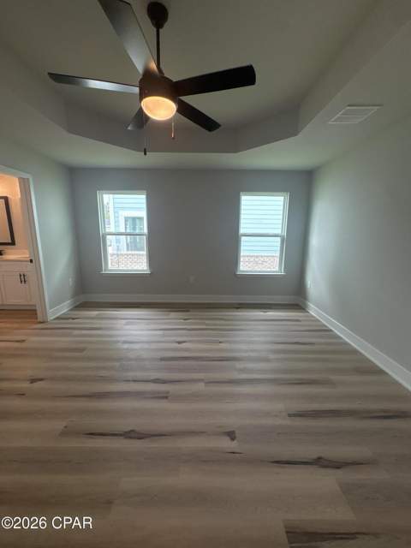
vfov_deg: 102.1
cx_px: 206
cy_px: 274
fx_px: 222
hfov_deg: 85.7
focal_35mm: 14
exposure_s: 1/123
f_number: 2.2
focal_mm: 2.22
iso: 125
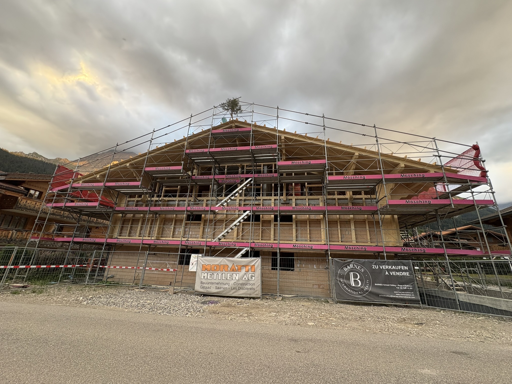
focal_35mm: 14
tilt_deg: +18.5
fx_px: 207
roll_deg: -2.2
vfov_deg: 85.7
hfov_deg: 102.1
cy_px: 192
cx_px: 256
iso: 160
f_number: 2.2
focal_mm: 2.22
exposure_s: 1/99
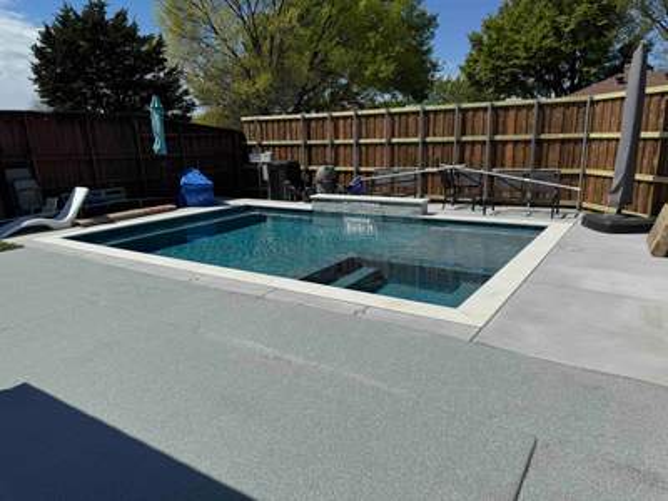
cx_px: 334
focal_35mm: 24
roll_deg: +1.9
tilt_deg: -13.4
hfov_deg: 71.6
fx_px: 463
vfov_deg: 56.8
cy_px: 250
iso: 80
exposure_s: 1/12346
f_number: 1.78
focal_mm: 6.86
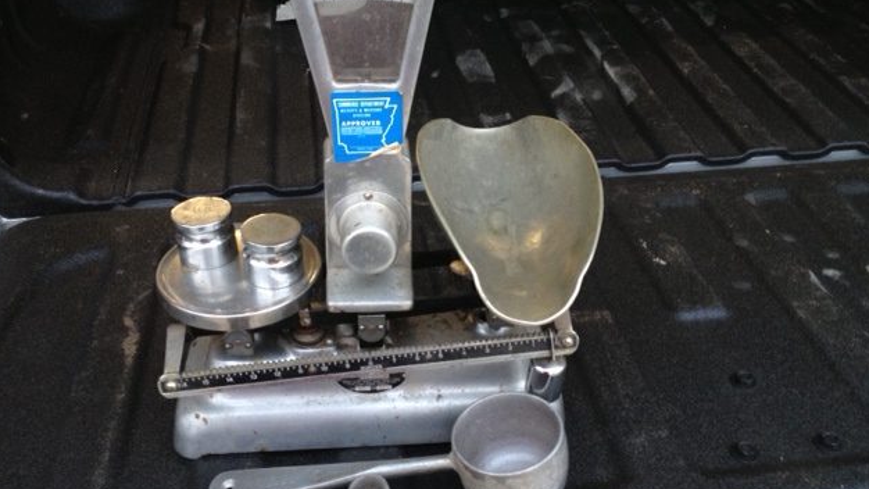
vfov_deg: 30.4
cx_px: 432
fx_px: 899
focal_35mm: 39
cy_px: 251
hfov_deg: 51.6
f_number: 2.4
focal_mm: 4.28
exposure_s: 1/20
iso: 125
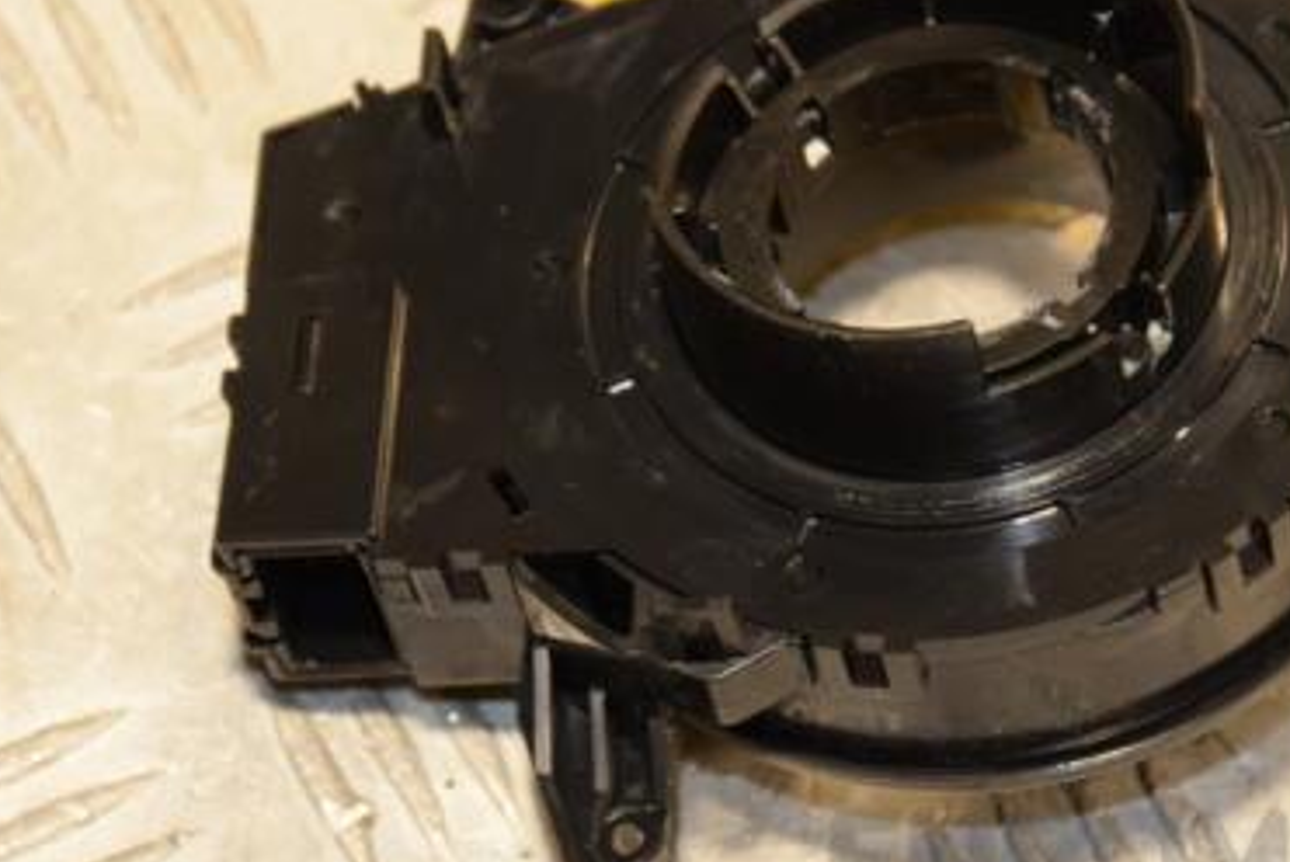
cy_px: 400
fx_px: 6520
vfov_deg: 7.6
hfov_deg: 11.3
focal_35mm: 182
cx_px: 765
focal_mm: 75
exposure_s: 1/125
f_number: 5.3
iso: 800
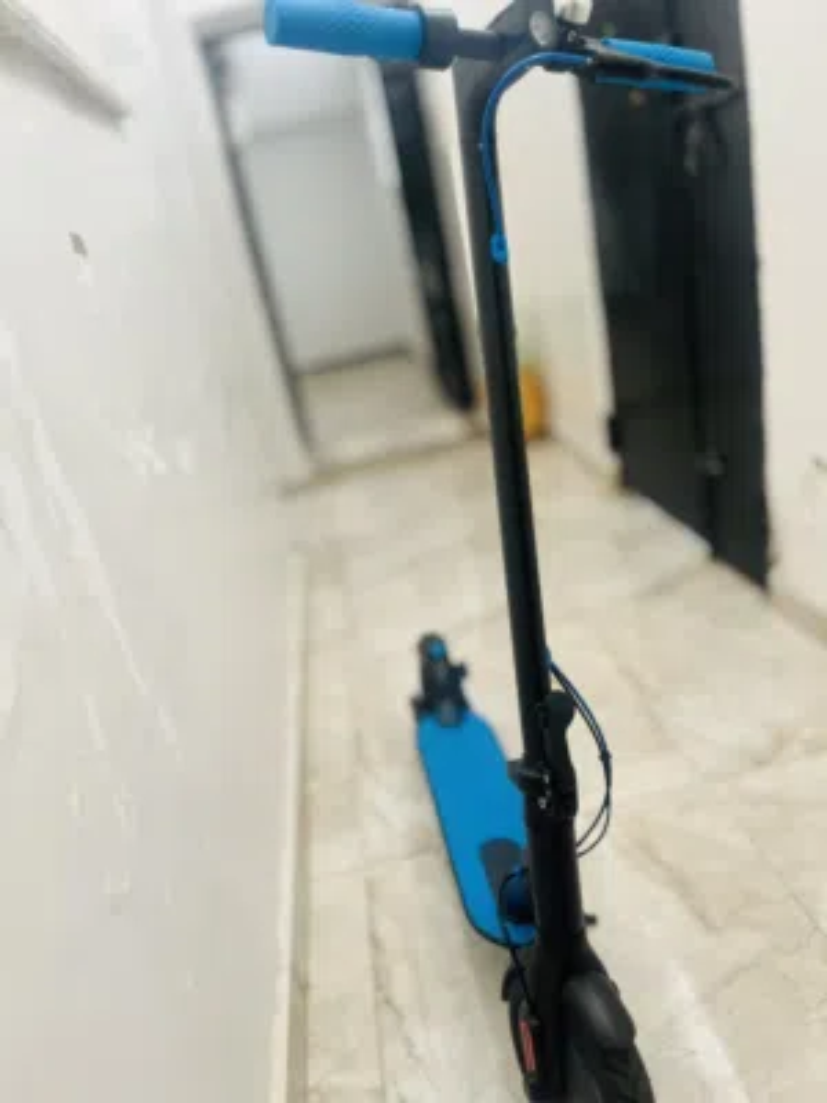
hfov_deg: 53.1
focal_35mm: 26
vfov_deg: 67.3
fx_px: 828
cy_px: 552
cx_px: 414
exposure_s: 1/117
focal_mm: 5.1
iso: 125
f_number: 1.6
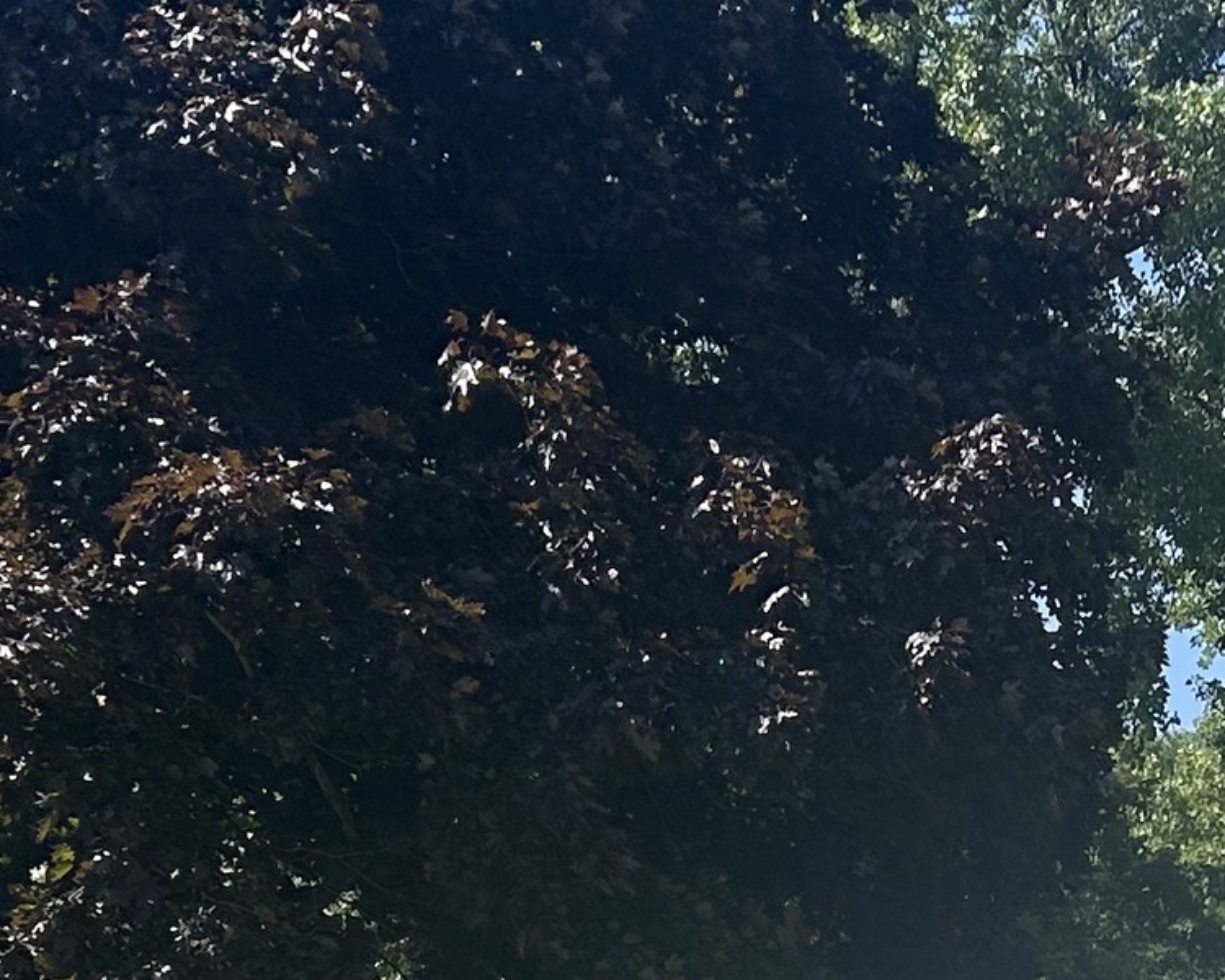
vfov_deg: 13.9
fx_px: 3771
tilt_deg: +0.5
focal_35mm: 104
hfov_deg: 18.2
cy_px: 1475
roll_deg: +0.5
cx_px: 1076
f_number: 1.5
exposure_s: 1/3968
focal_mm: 5.7
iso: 50
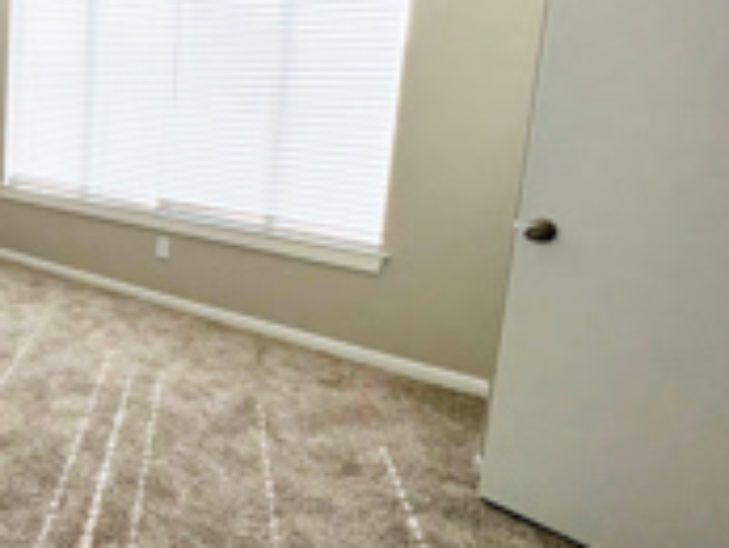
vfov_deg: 45.9
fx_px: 632
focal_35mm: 30
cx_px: -59
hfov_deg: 45.9
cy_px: 169
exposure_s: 1/99
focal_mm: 1.57
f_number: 1.8
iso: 40
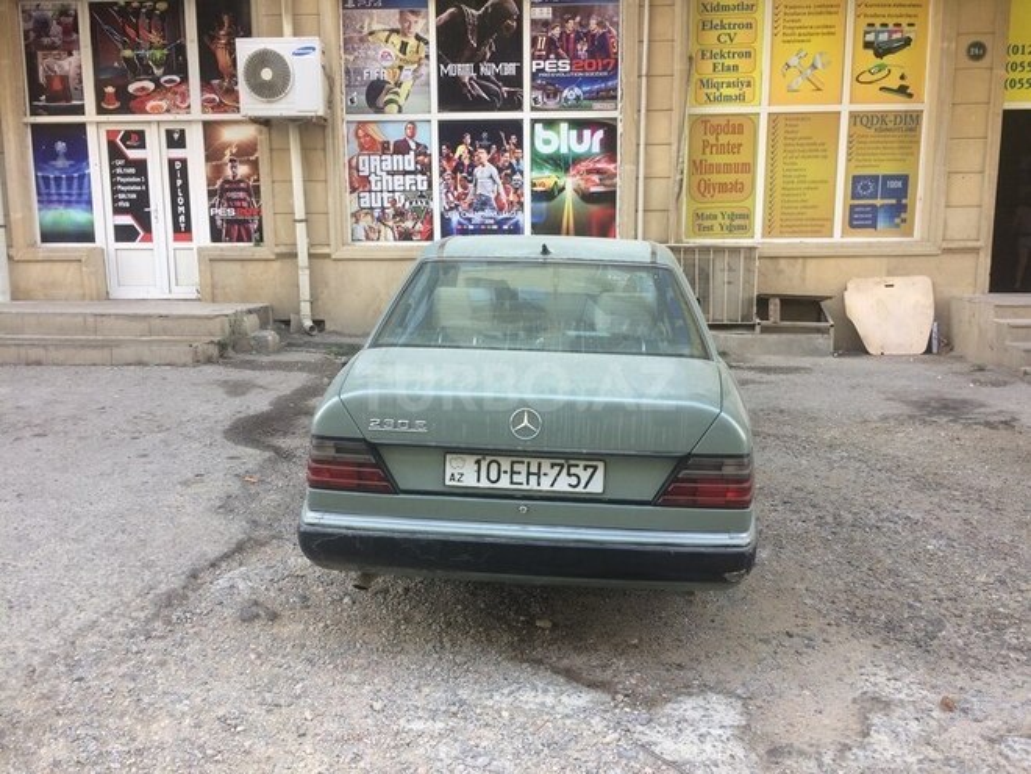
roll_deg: +0.0
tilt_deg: -8.1
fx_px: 864
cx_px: 516
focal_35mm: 29
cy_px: 387
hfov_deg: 61.7
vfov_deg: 48.2
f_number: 2.2
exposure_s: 1/121
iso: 32
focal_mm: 4.15
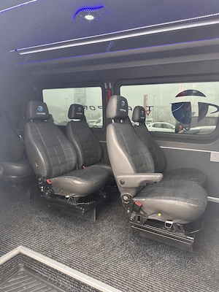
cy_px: 146
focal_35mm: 24
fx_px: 202
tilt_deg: -2.4
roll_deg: -1.9
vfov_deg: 71.6
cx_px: 110
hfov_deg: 56.8
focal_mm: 6.86
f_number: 1.78
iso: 64
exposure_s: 1/177
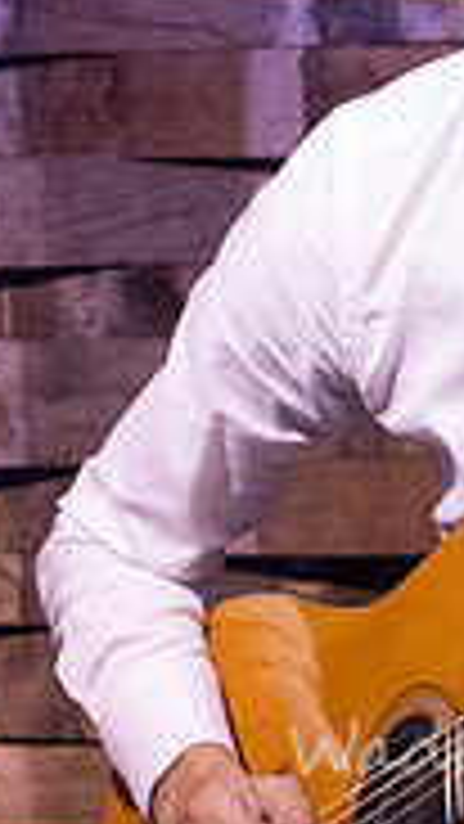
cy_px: 374
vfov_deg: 2.2
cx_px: 639
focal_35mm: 965
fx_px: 21097
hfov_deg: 1.3
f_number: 6.3
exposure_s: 1/125
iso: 6400
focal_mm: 240
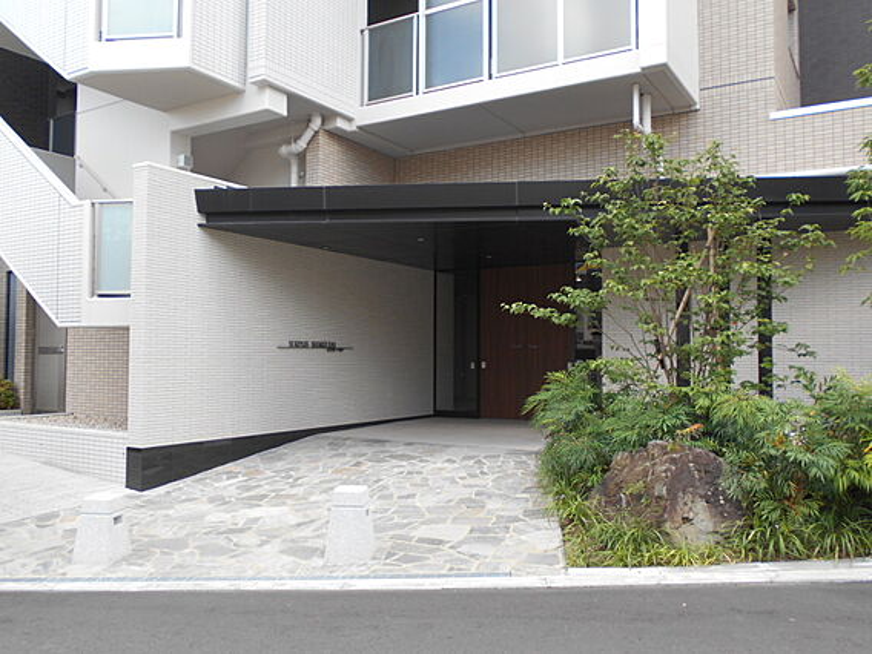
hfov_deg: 60.0
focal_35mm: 30
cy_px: 327
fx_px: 756
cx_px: 436
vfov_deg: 46.8
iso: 80
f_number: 3.4
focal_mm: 5.1
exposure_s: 1/125
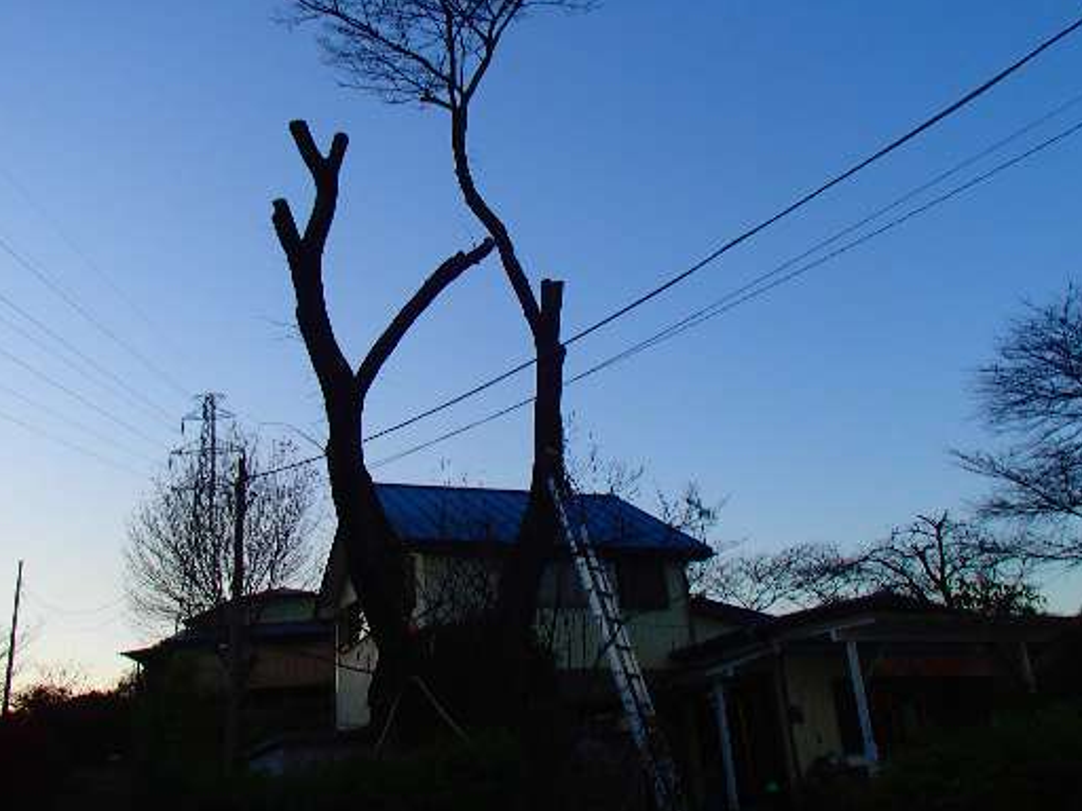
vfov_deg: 40.6
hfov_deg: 52.4
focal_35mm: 35
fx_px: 1094
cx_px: 452
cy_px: 355
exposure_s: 1/200
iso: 100
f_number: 3.9
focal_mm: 5
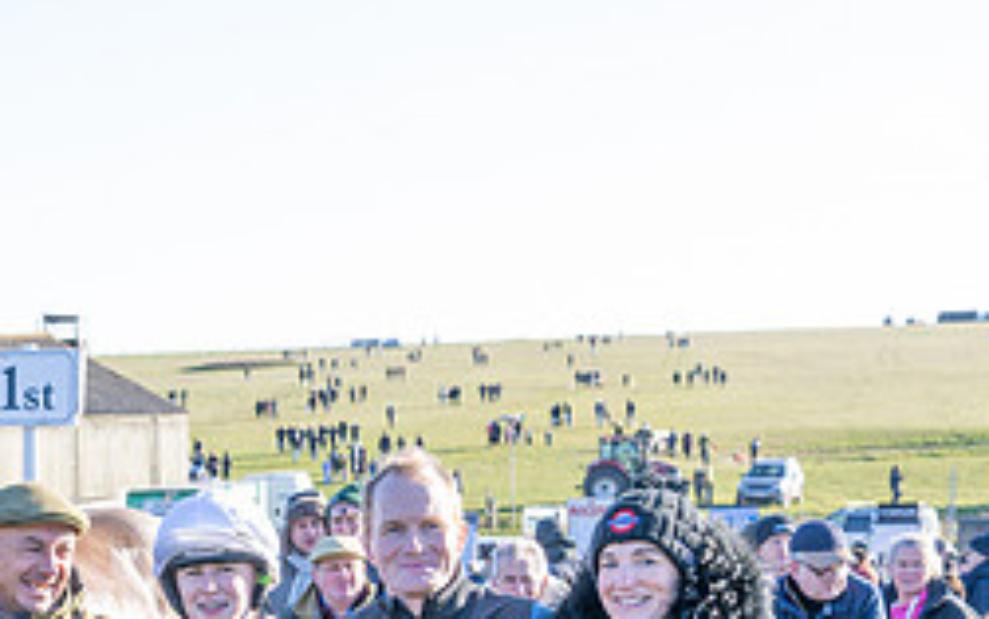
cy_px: 879
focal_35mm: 96
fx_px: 2588
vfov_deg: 13.0
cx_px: 15
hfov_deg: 21.0
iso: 400
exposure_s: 1/500
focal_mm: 35
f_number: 5
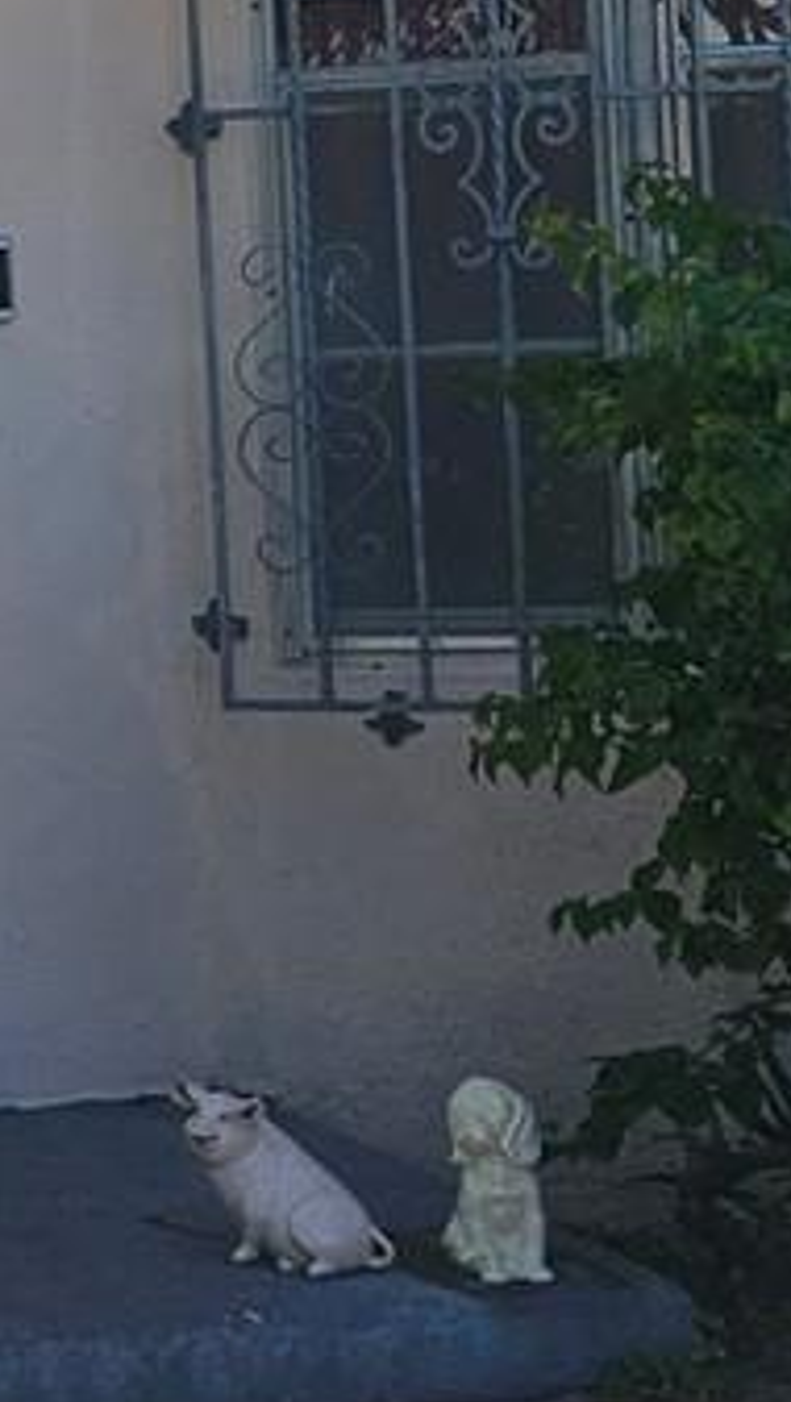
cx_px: -1241
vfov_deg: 17.8
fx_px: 4429
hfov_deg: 9.0
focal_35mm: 119
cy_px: 191
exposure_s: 1/2180
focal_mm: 5.4
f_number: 1.8
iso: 25
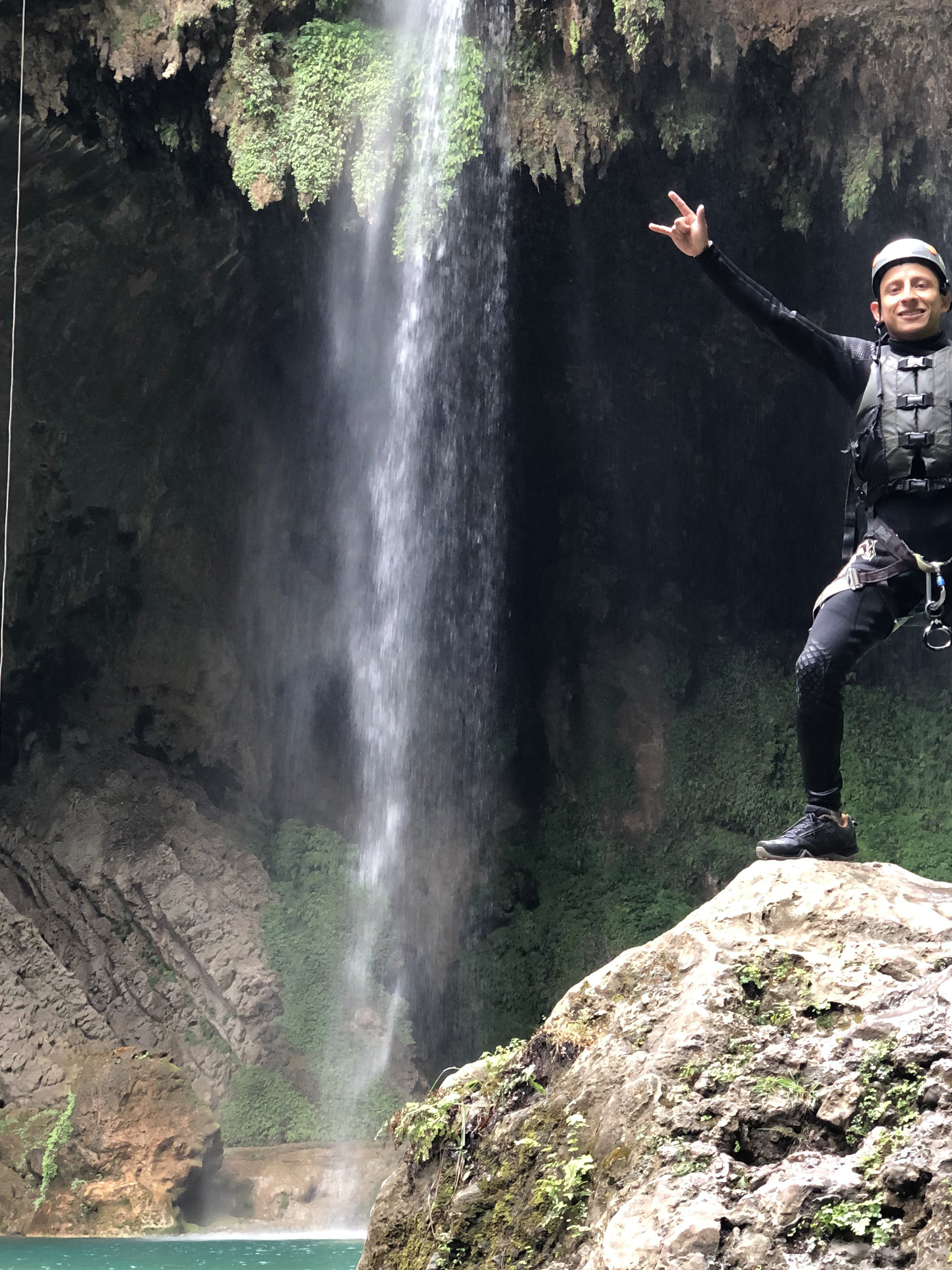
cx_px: 495
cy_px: 560
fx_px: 2677
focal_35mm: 73
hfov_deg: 20.2
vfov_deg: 26.7
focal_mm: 6
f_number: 2.4
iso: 100
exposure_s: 1/40
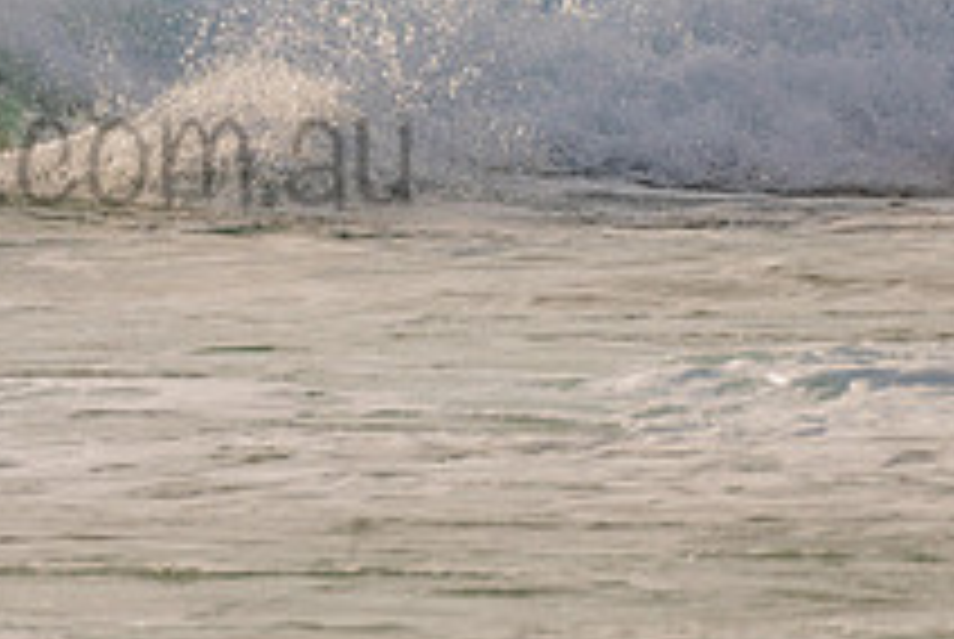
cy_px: 75
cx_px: -95
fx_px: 44395
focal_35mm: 1673
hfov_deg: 1.2
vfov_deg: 0.8
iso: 160
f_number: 5.6
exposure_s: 1/2000
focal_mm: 500
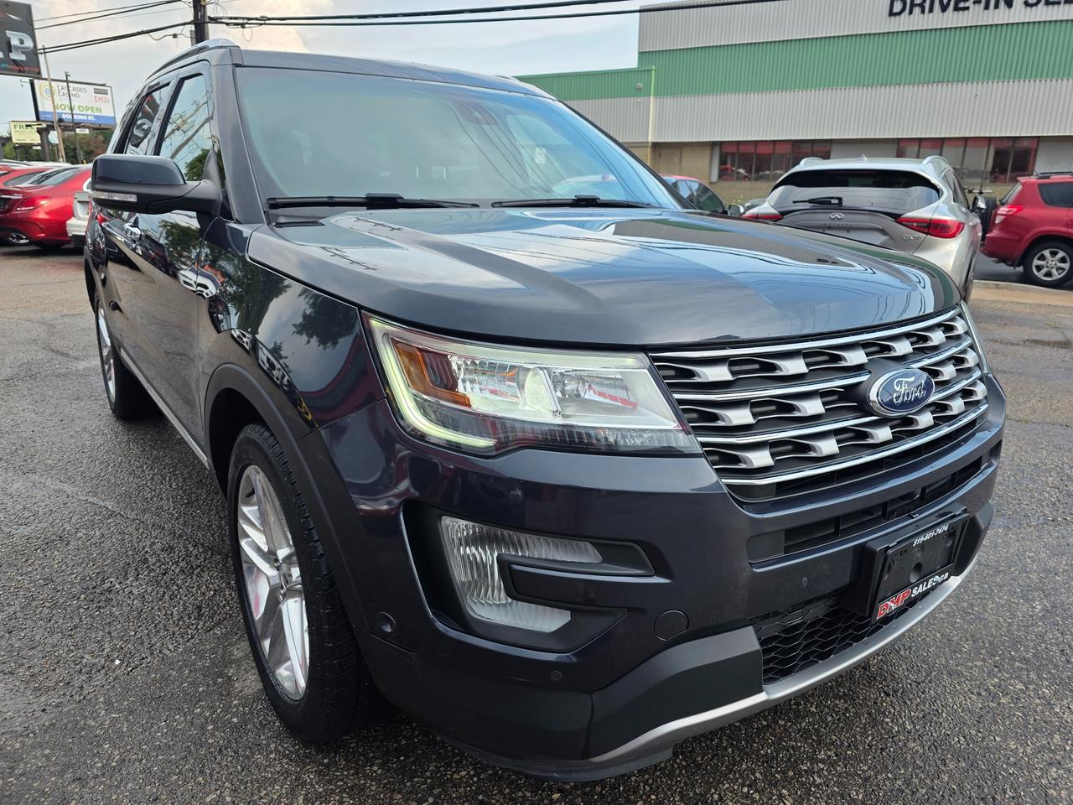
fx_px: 713
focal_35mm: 23
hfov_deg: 73.9
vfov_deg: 58.9
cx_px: 536
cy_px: 402
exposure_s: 1/900
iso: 40
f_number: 1.7
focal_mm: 6.3
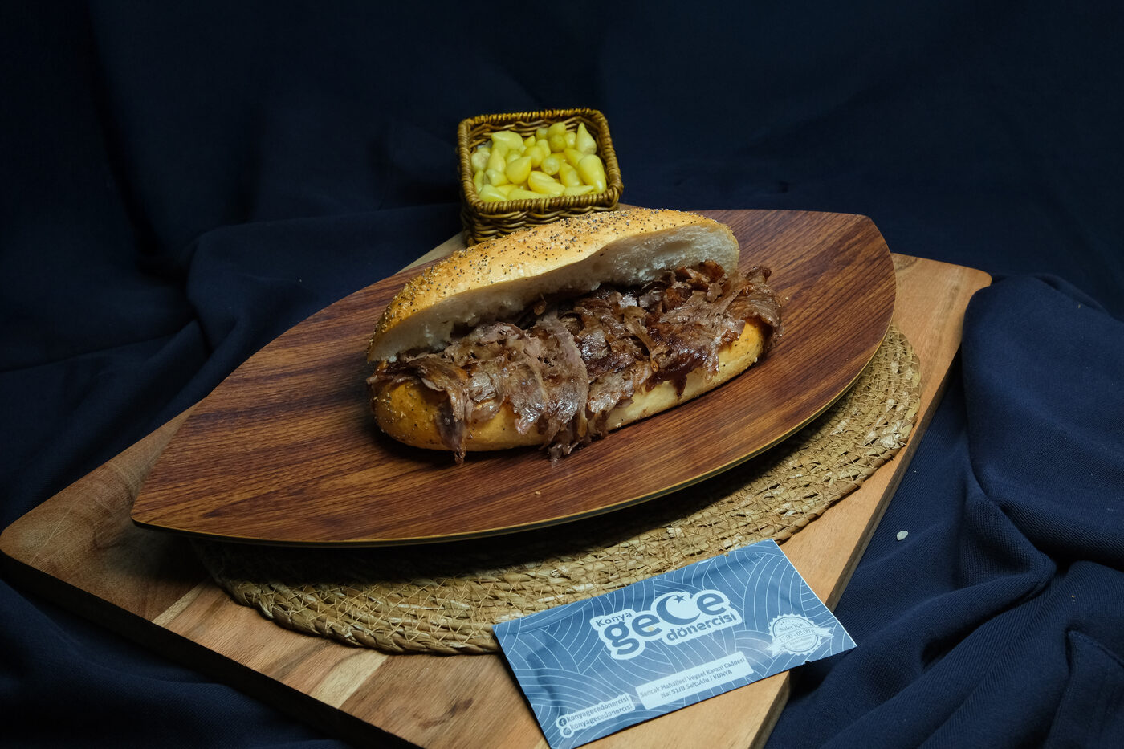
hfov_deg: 54.4
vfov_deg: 37.8
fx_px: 1093
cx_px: 562
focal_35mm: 35
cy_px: 374
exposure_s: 1/125
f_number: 8
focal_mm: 23
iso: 1600
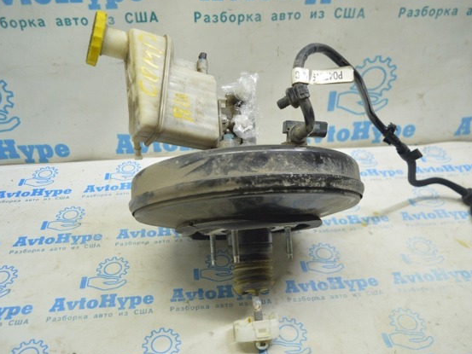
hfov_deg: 59.9
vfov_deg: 46.8
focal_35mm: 30
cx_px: 224
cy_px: 176
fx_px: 409
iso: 400
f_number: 3.5
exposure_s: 1/40
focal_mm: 18
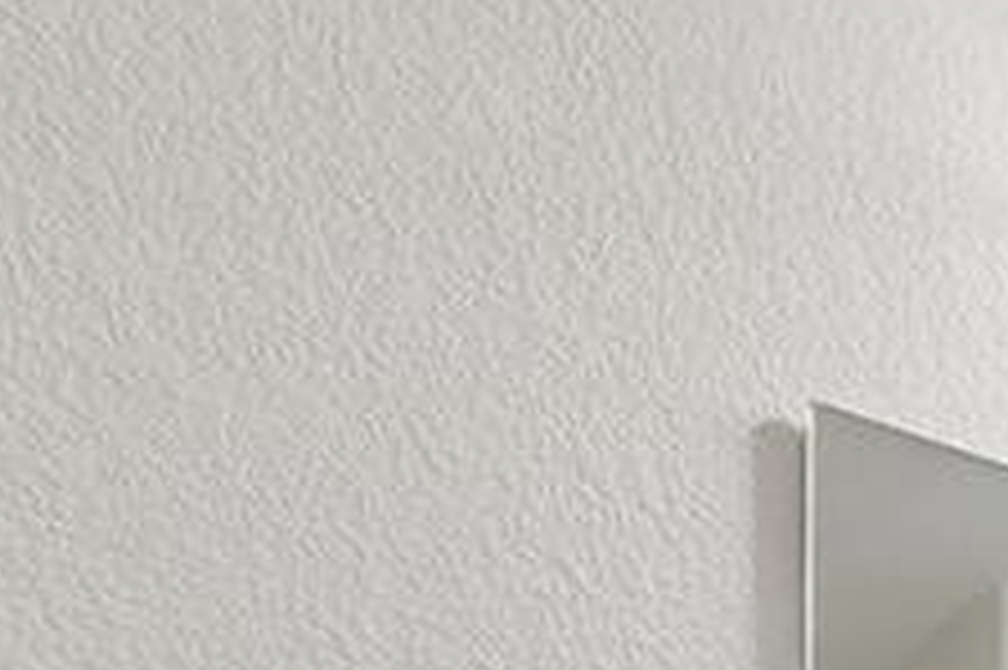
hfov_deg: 15.5
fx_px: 2994
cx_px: 1980
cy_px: 2055
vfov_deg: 9.6
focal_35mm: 107
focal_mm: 10
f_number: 8
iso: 800
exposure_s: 1/10
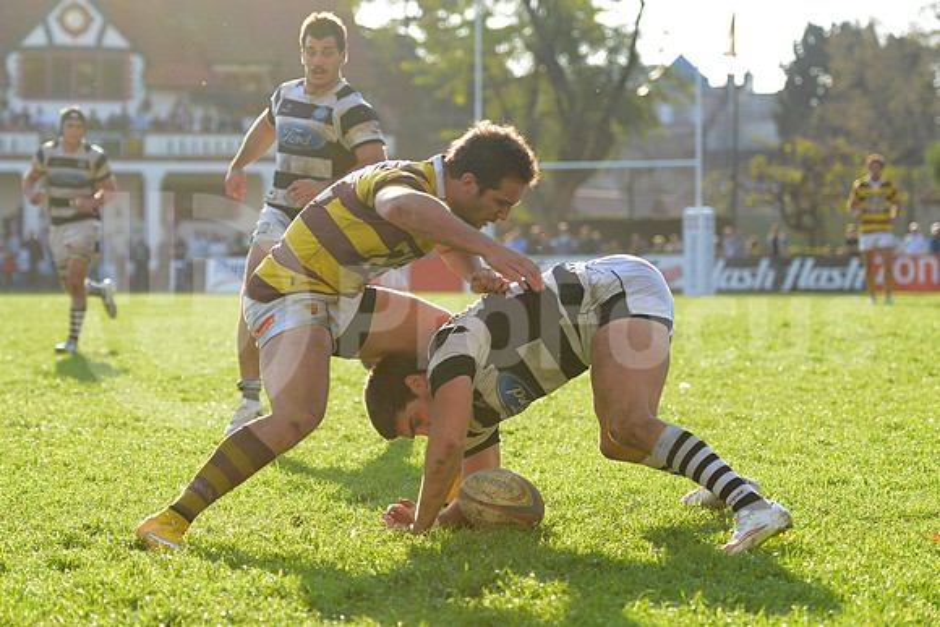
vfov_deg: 11.4
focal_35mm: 120
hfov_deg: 17.1
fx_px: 3134
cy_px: 314
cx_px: 470
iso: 320
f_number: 4
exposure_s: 1/640
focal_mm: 120
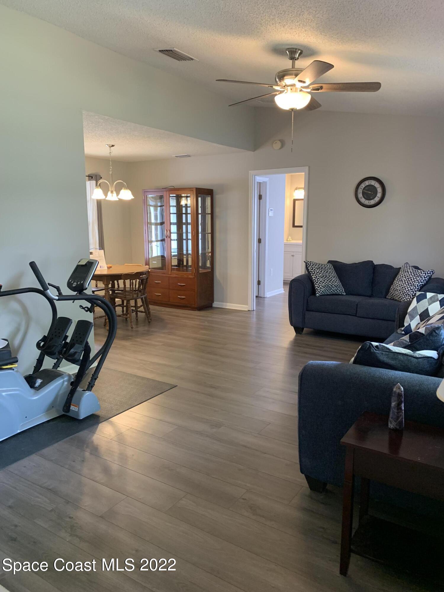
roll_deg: -0.7
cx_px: 222
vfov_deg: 67.3
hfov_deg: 53.1
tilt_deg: -10.6
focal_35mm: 26
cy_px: 296
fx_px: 445
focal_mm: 4.25
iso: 125
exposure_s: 1/60
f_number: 1.8
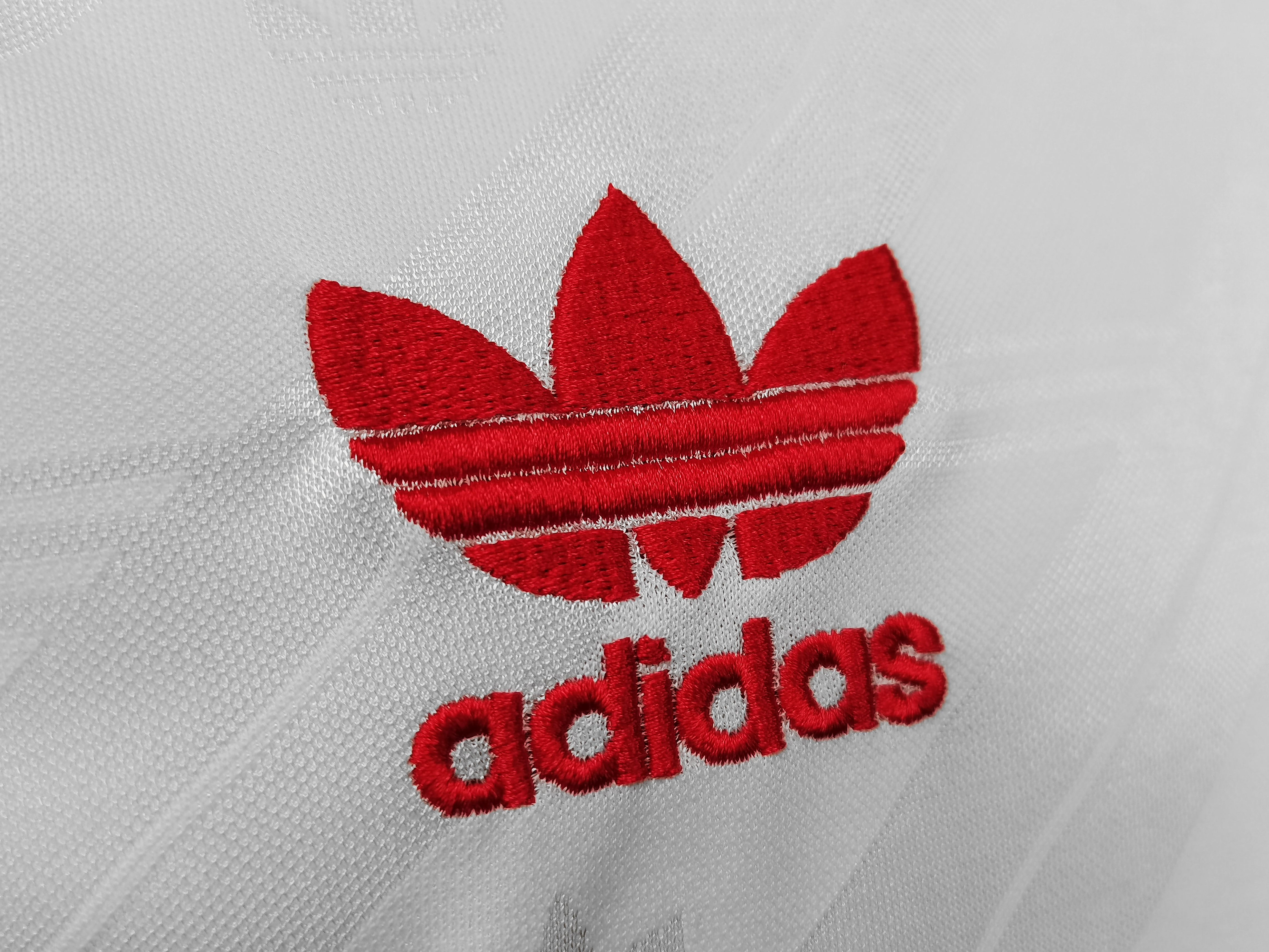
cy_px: 476
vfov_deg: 41.8
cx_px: 634
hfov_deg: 54.0
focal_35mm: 34
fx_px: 1246
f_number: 1.8
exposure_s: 1/100
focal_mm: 5.58
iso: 160
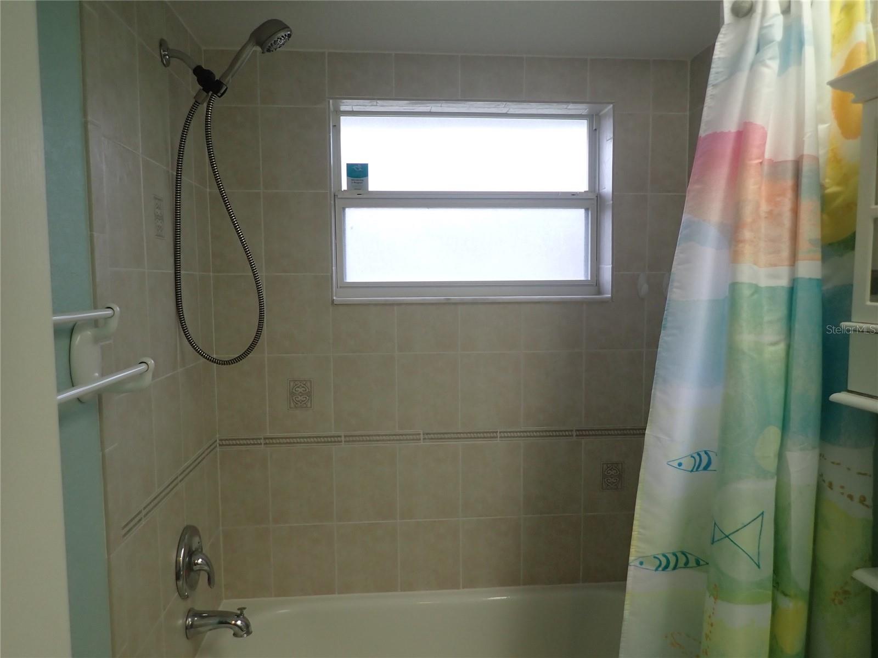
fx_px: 634
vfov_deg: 54.9
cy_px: 329
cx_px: 439
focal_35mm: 25
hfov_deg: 69.4
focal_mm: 4.5
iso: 200
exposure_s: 1/100
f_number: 2
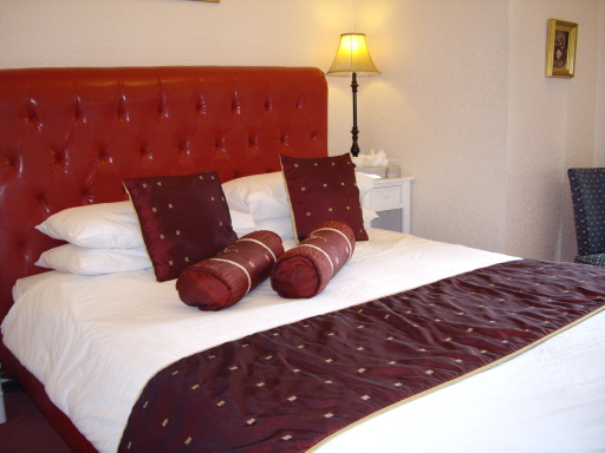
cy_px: 226
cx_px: 302
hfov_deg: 49.0
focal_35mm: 38
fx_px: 664
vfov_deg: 37.7
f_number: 2.8
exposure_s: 1/60
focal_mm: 7.9
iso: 400
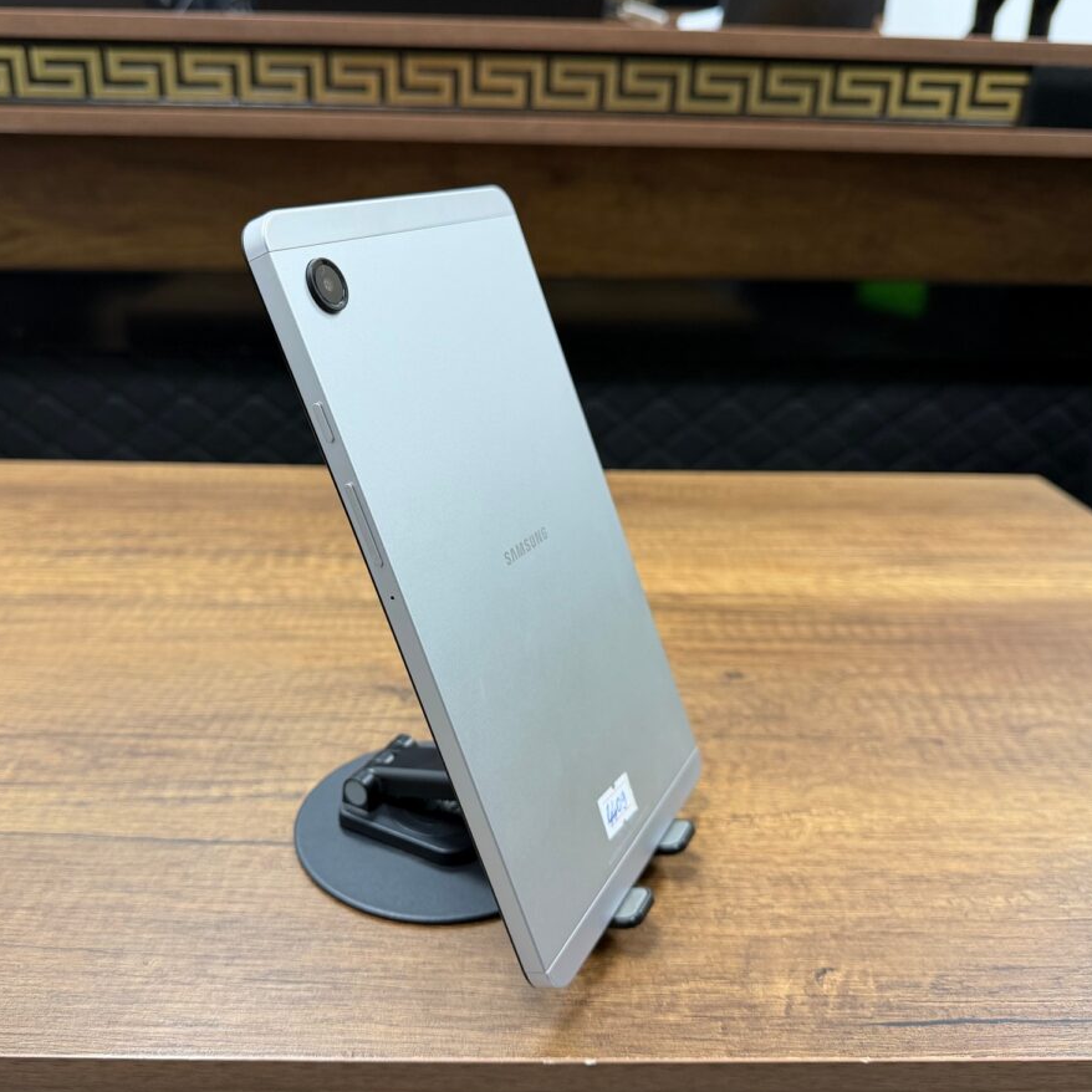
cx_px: 481
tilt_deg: -22.3
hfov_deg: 55.5
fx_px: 1035
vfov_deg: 55.6
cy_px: 552
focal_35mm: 29
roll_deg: -1.6
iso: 160
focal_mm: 6.76
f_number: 1.78
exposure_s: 1/50
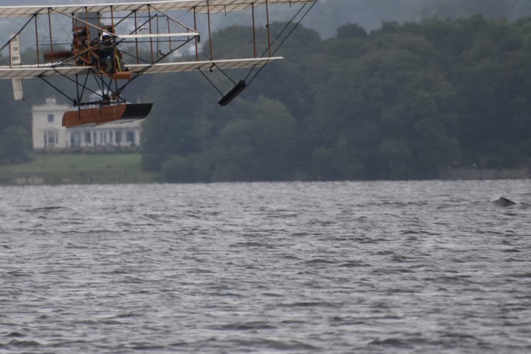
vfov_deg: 1.4
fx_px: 14129
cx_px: 109
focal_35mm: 958
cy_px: 37
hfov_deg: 2.2
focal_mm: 350
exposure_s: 1/1000
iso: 560
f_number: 6.3
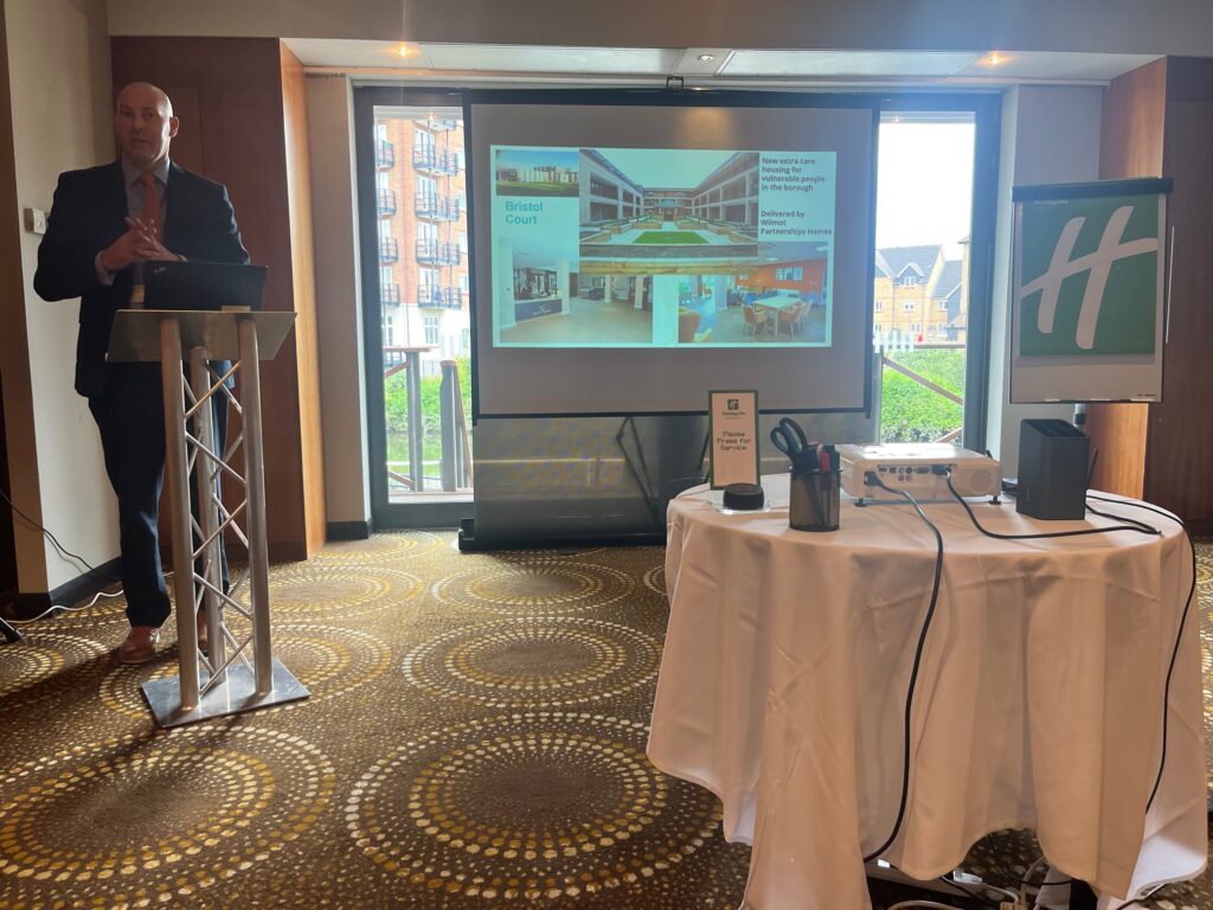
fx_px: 911
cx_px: 606
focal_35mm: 26
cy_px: 455
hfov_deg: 67.3
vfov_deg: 53.1
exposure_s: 1/100
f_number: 1.6
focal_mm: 5.1
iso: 100
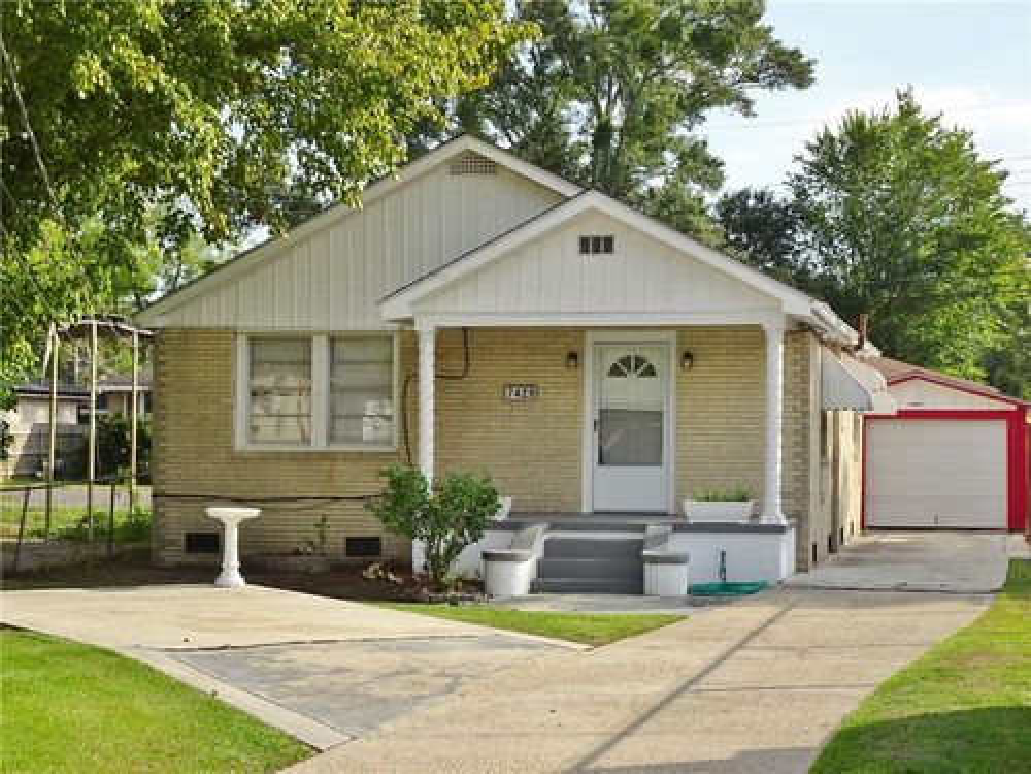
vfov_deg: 21.0
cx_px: 516
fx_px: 2085
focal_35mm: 70
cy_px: 387
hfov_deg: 27.8
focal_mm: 12.01
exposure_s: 1/320
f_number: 5
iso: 80
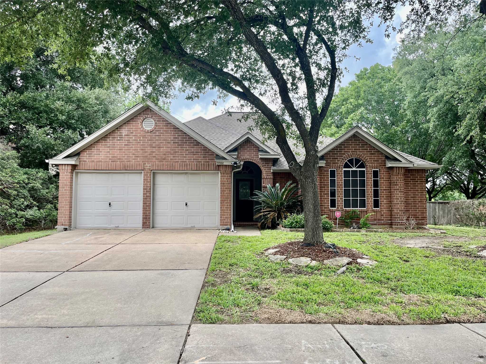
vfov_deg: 53.1
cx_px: 243
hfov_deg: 67.3
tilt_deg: +3.9
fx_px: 365
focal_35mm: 26
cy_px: 182
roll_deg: +0.2
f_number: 1.6
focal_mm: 5.1
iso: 50
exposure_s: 1/440
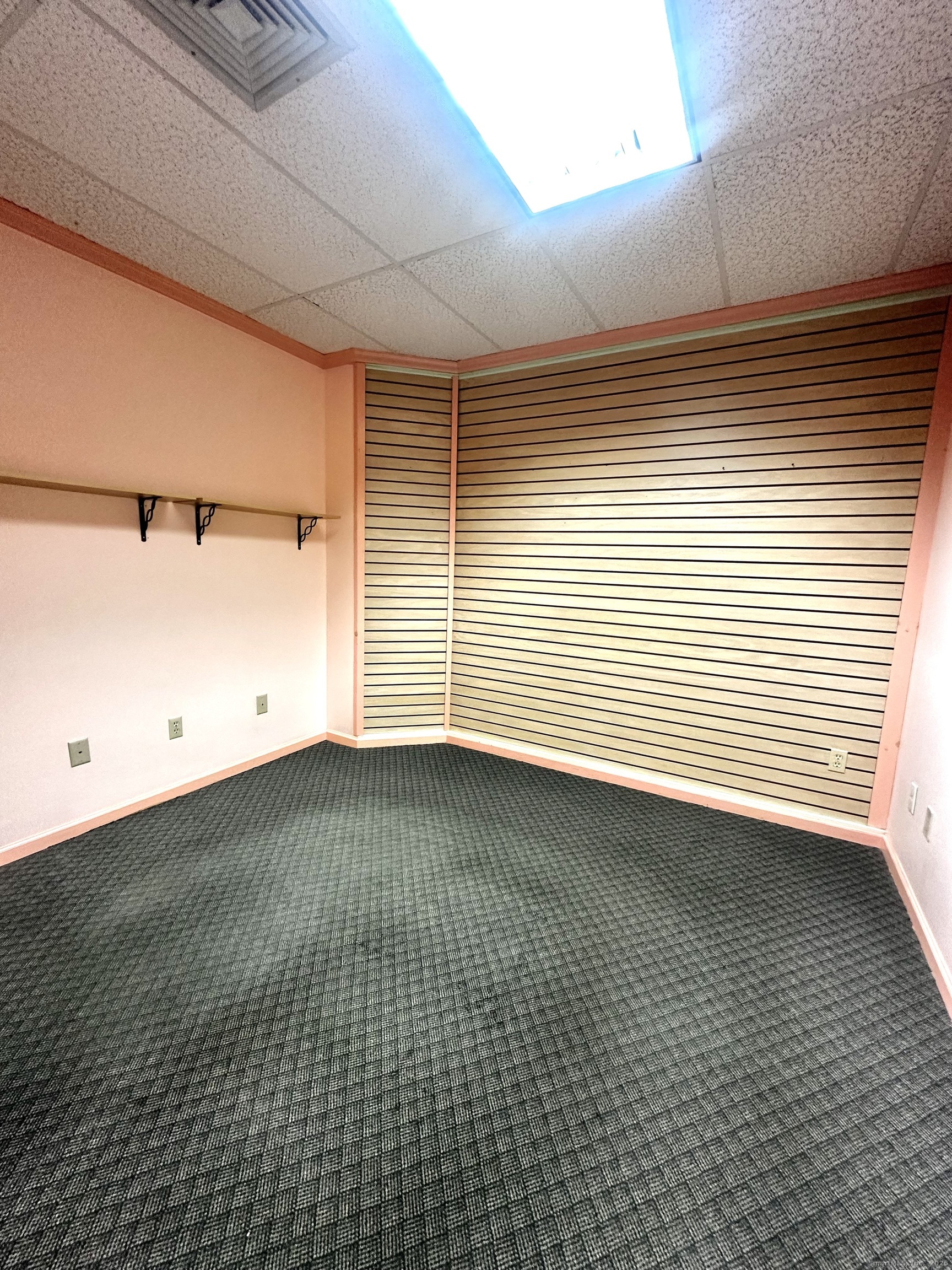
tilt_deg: -8.5
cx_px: 476
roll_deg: -2.5
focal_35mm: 14
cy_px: 635
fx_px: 513
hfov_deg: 85.7
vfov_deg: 102.1
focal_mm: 2.22
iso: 250
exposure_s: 1/60
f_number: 2.2
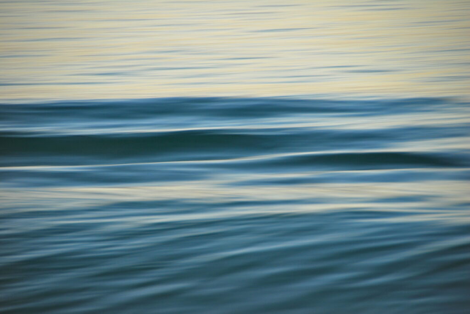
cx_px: 235
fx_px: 3920
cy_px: 157
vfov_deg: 4.6
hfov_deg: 6.9
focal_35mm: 300
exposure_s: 1/20
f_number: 5.6
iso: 100
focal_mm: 200
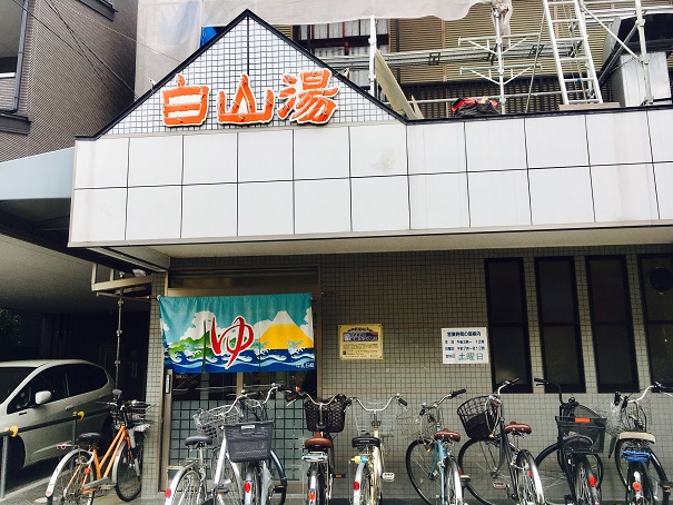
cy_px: 252
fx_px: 564
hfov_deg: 61.6
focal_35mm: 29
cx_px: 336
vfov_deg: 48.2
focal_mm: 4.15
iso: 25
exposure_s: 1/237
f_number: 2.2
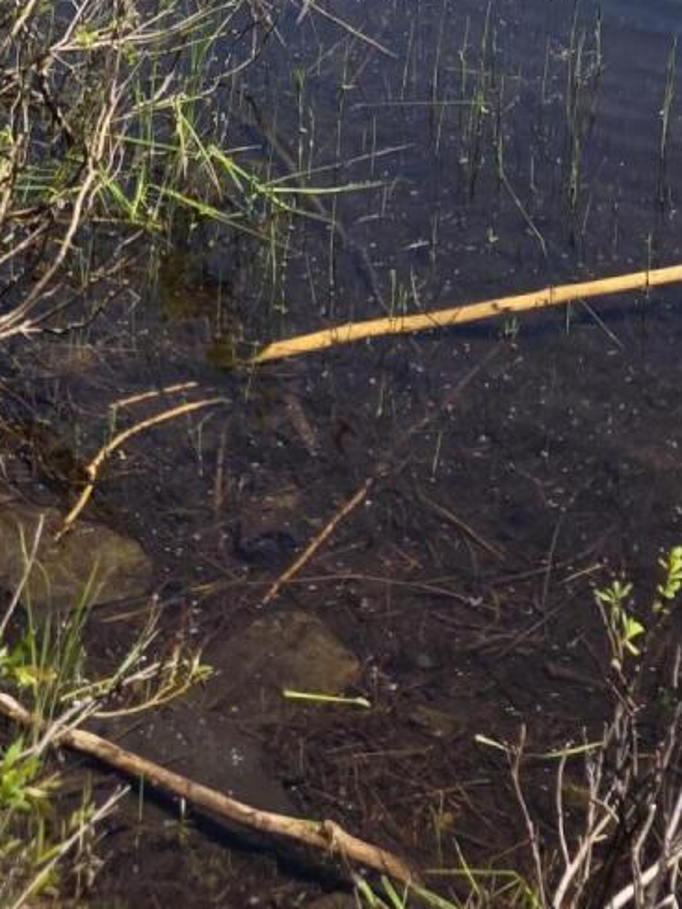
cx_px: 838
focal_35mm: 94
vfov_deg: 16.5
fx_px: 2468
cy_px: -846
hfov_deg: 15.1
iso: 80
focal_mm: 6.3
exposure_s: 1/3687
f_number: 1.7
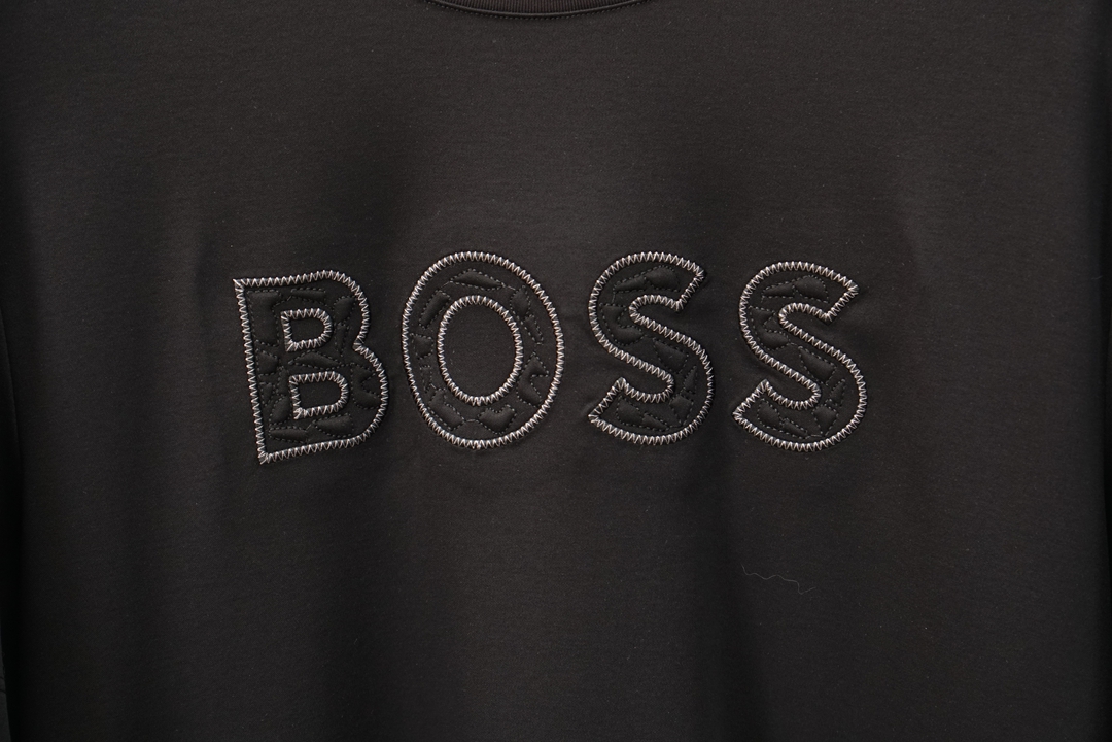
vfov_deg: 13.0
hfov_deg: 19.5
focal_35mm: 105
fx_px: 3243
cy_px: 371
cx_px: 556
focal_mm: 70
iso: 640
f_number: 3.5
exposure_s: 1/125
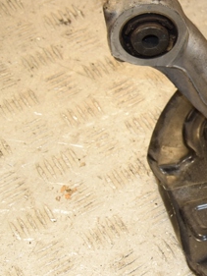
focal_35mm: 105
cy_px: 138
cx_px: 308
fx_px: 837
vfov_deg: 18.7
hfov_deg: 13.3
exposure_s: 1/200
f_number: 8
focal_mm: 32
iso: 800
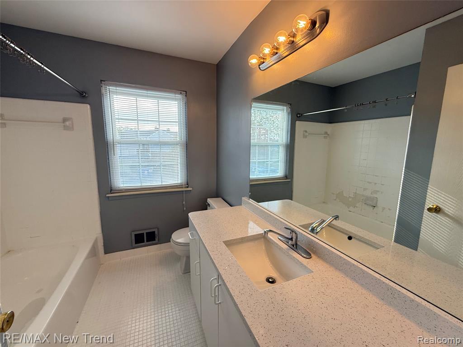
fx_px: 187
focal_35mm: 14
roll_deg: -0.8
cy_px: 174
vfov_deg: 85.7
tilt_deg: -8.6
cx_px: 232
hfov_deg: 102.1
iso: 125
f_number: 2.2
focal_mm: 2.22
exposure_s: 1/120
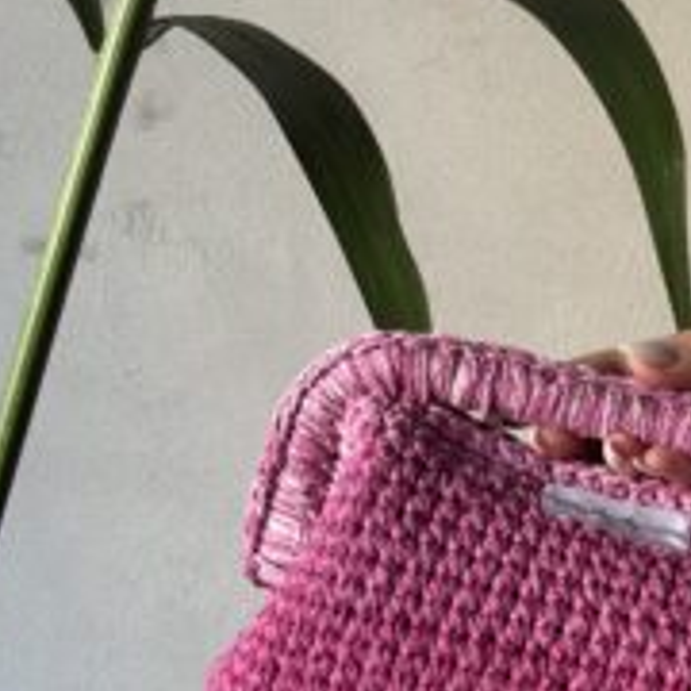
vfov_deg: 28.5
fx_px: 1332
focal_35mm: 59
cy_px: 549
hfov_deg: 28.6
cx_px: 534
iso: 100
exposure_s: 1/60
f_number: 1.9
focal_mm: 2.69
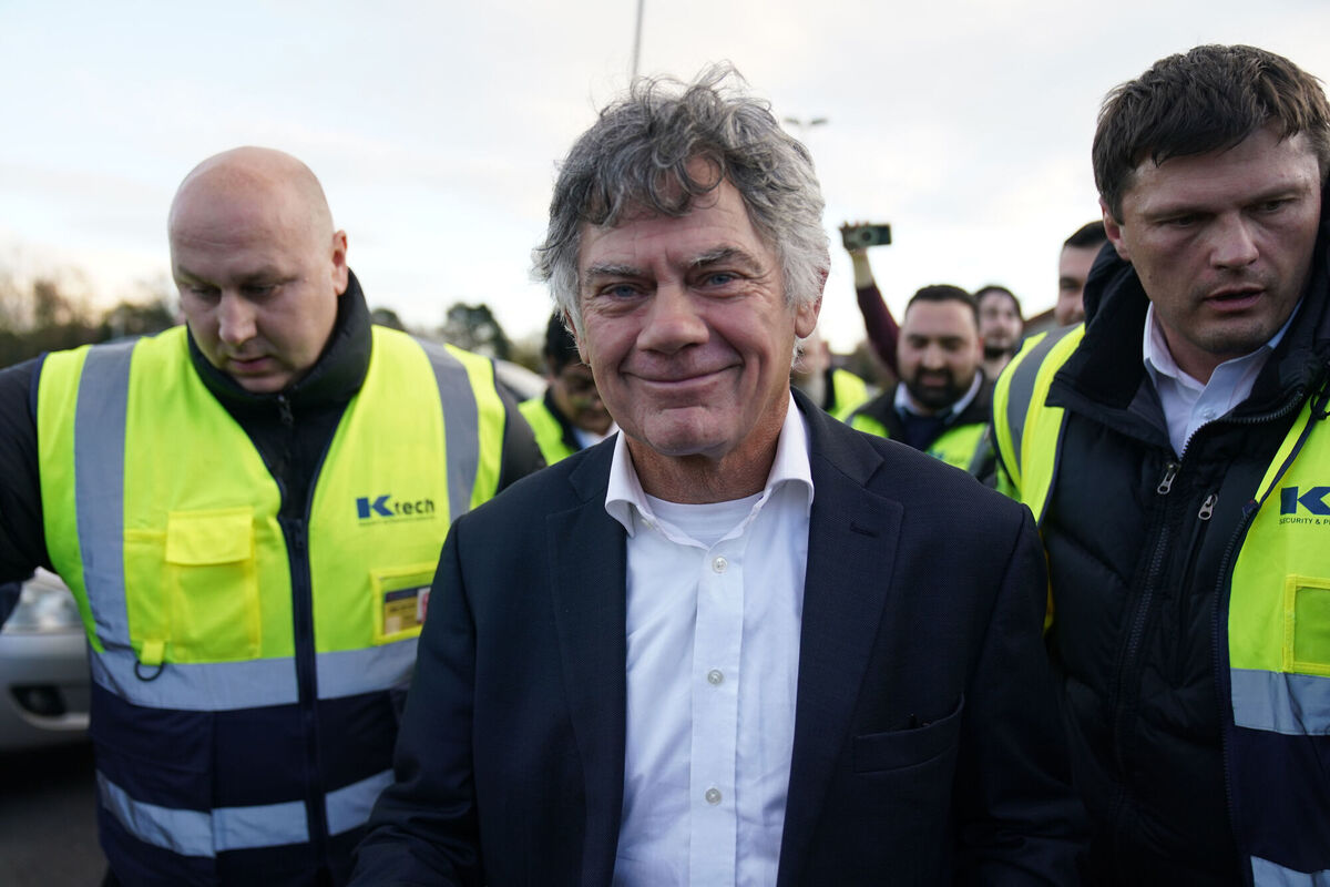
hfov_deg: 61.9
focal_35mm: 30
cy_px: 444
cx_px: 665
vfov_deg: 43.6
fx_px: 1108
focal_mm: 30
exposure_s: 1/500
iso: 400
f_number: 2.8
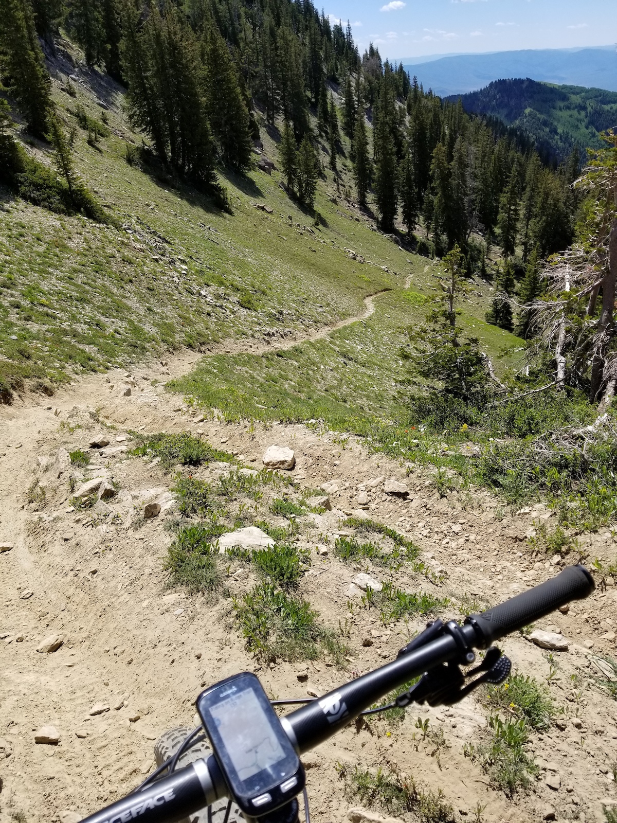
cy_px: 412
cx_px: 308
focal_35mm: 26
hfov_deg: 53.1
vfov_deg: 67.3
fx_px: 618
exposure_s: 1/2776
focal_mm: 4.25
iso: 50
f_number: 1.7
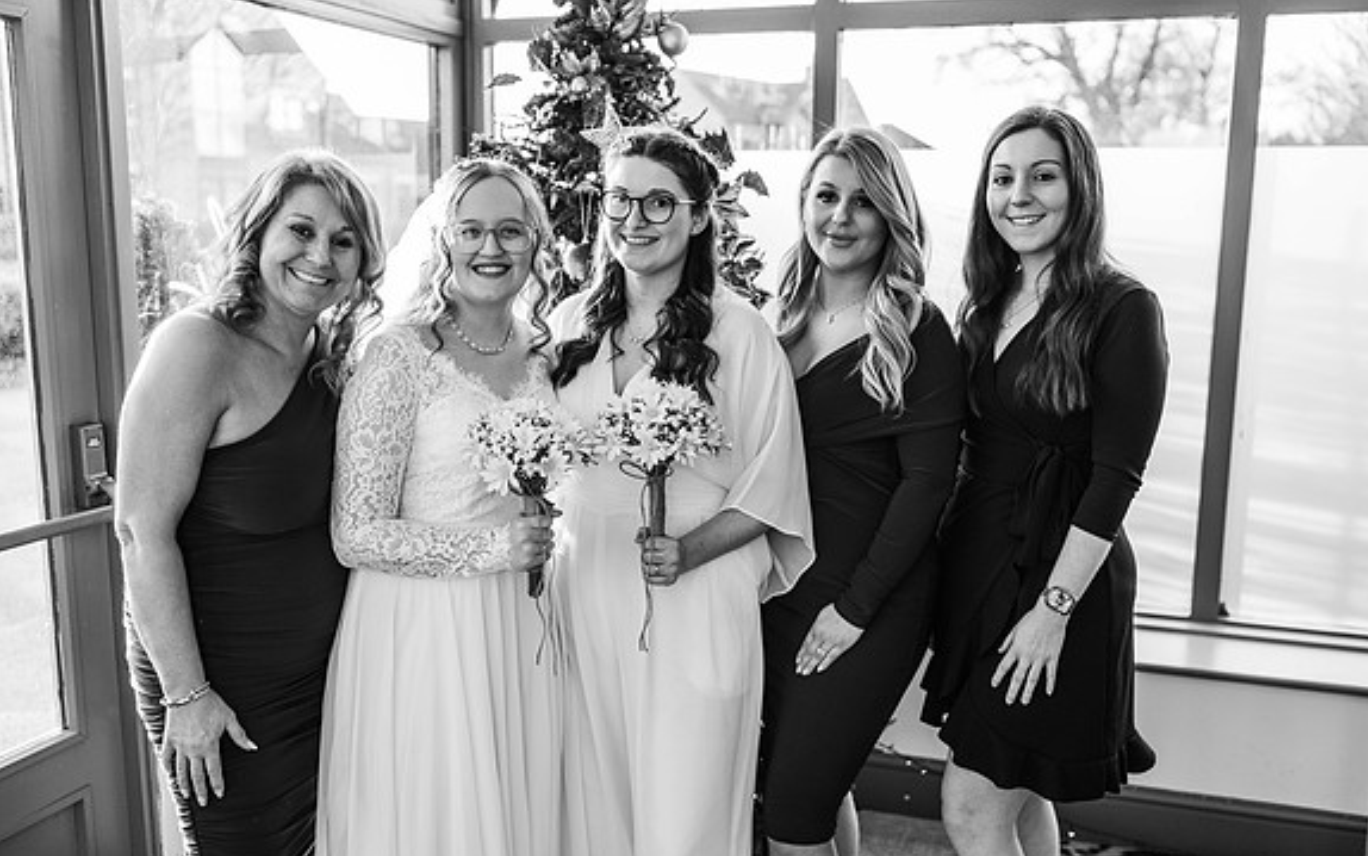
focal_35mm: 36
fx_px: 1342
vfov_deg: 35.3
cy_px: 451
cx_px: 689
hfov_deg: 54.0
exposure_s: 1/200
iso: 360
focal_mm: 35
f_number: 2.2
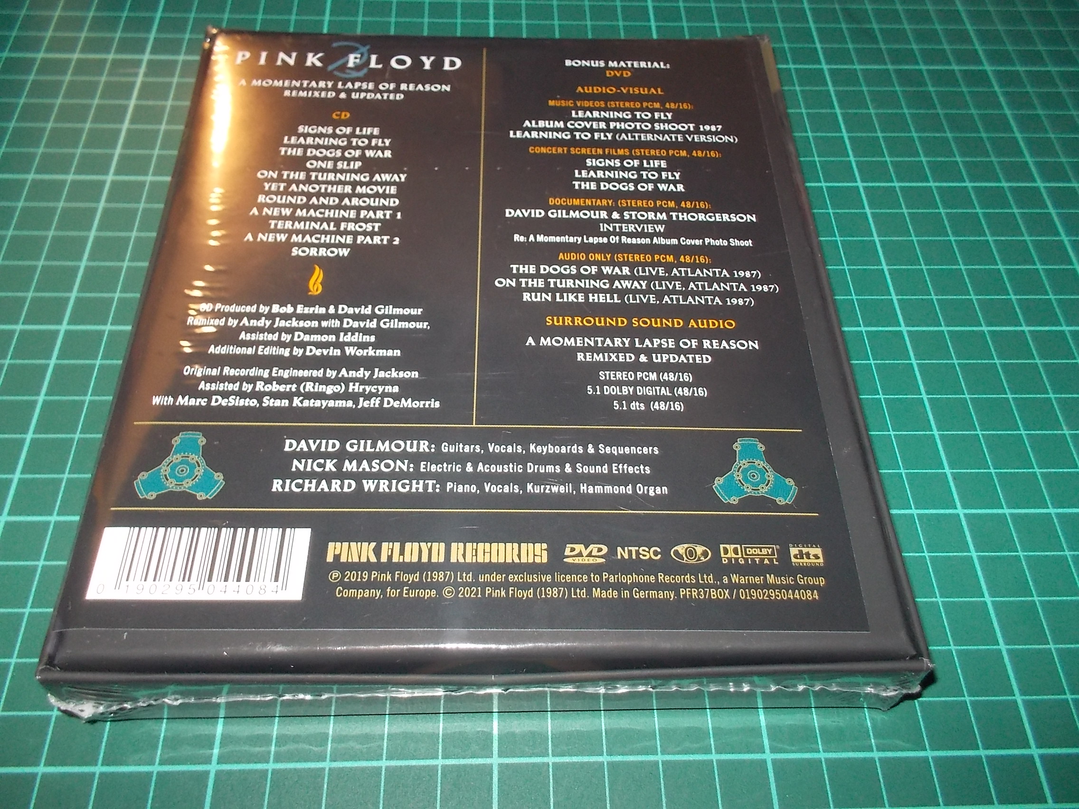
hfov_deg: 61.7
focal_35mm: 29
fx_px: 904
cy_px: 404
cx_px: 540
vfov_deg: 48.2
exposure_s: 1/30
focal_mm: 4.1
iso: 200
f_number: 3.3
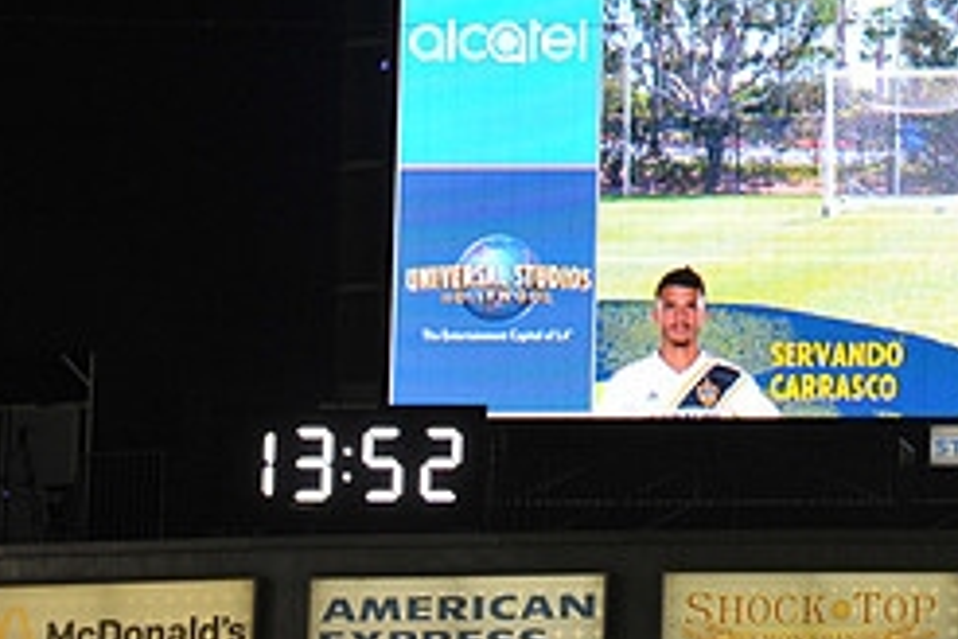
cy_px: 113
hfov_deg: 4.9
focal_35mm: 424
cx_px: 1009
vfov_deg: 3.2
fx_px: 11282
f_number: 9
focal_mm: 180
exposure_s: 1/320
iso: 1250
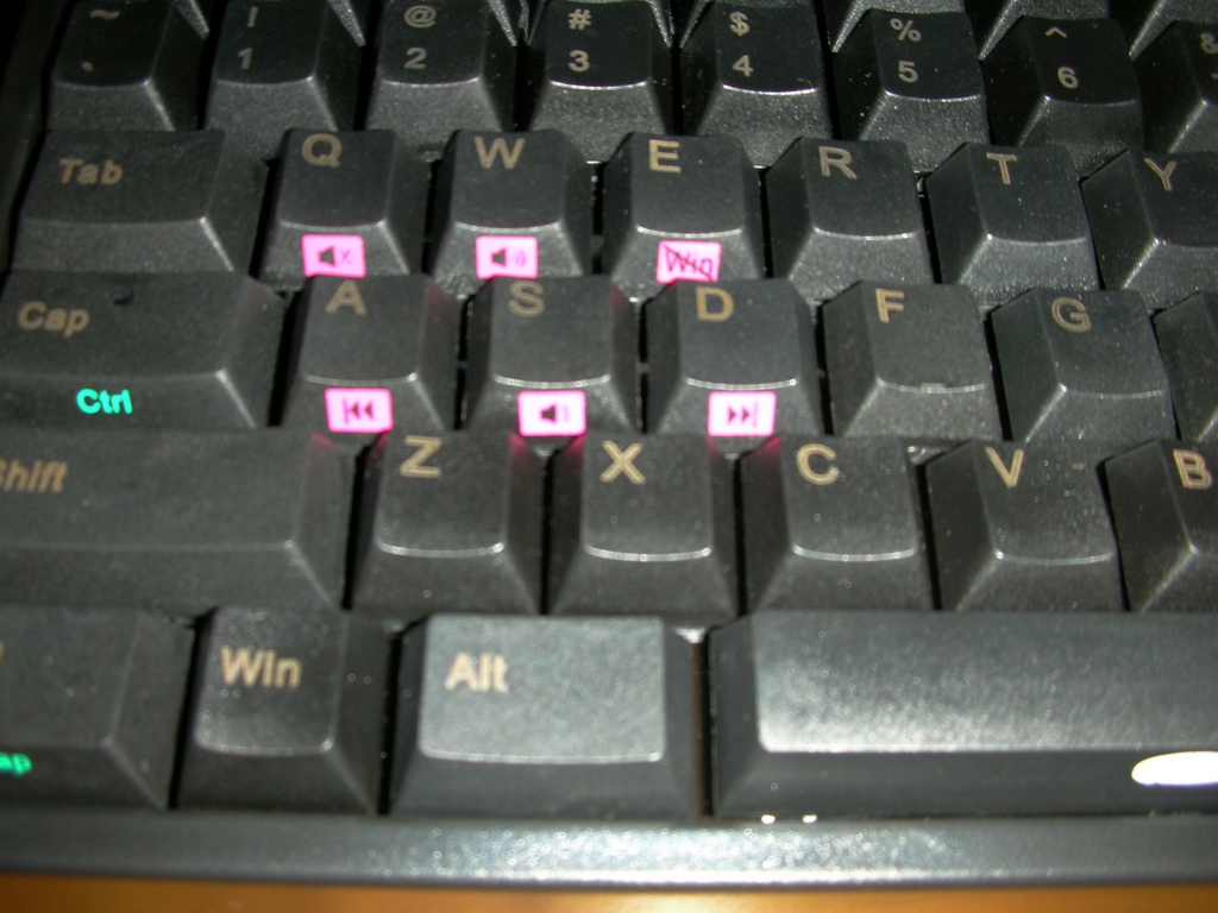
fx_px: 1232
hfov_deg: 52.6
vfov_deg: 40.7
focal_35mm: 35
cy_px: 456
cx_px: 609
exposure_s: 1/60.1
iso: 50
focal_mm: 5.8
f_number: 8.5
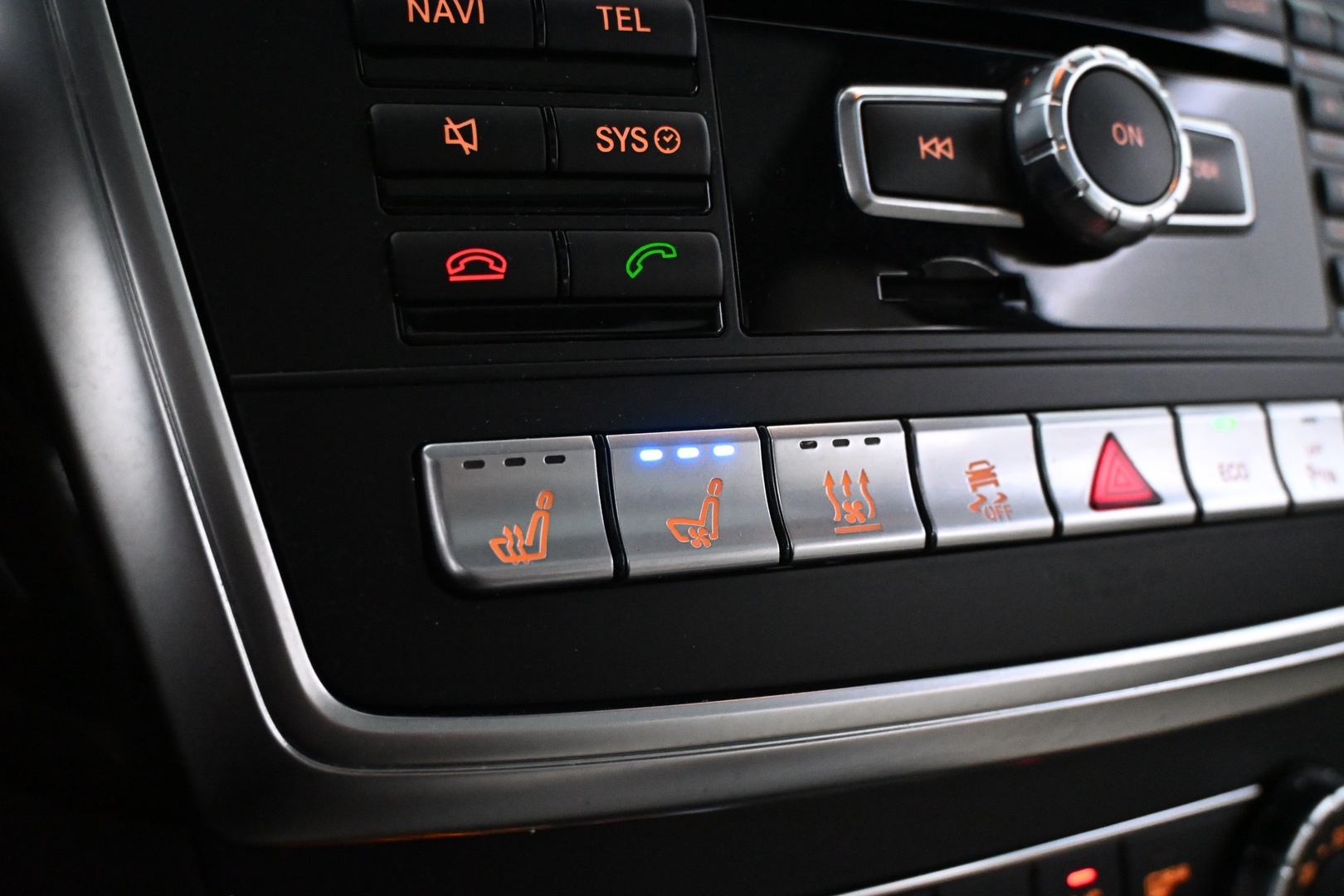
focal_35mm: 34
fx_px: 1260
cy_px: 448
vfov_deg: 39.1
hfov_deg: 56.1
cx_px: 672
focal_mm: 22.5
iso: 5600
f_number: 4
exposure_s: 1/60
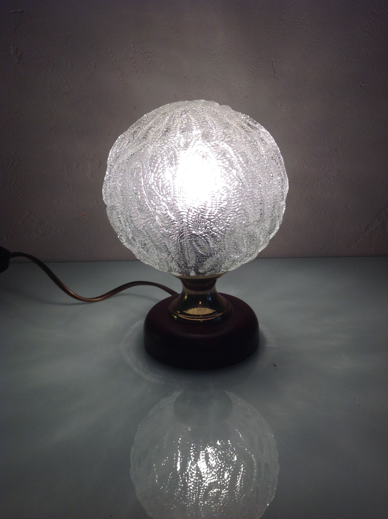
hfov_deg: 40.6
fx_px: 524
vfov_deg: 52.7
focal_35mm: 35
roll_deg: +2.7
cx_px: 194
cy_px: 260
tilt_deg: -21.3
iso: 64
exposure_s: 1/100
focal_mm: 4.28
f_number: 2.4
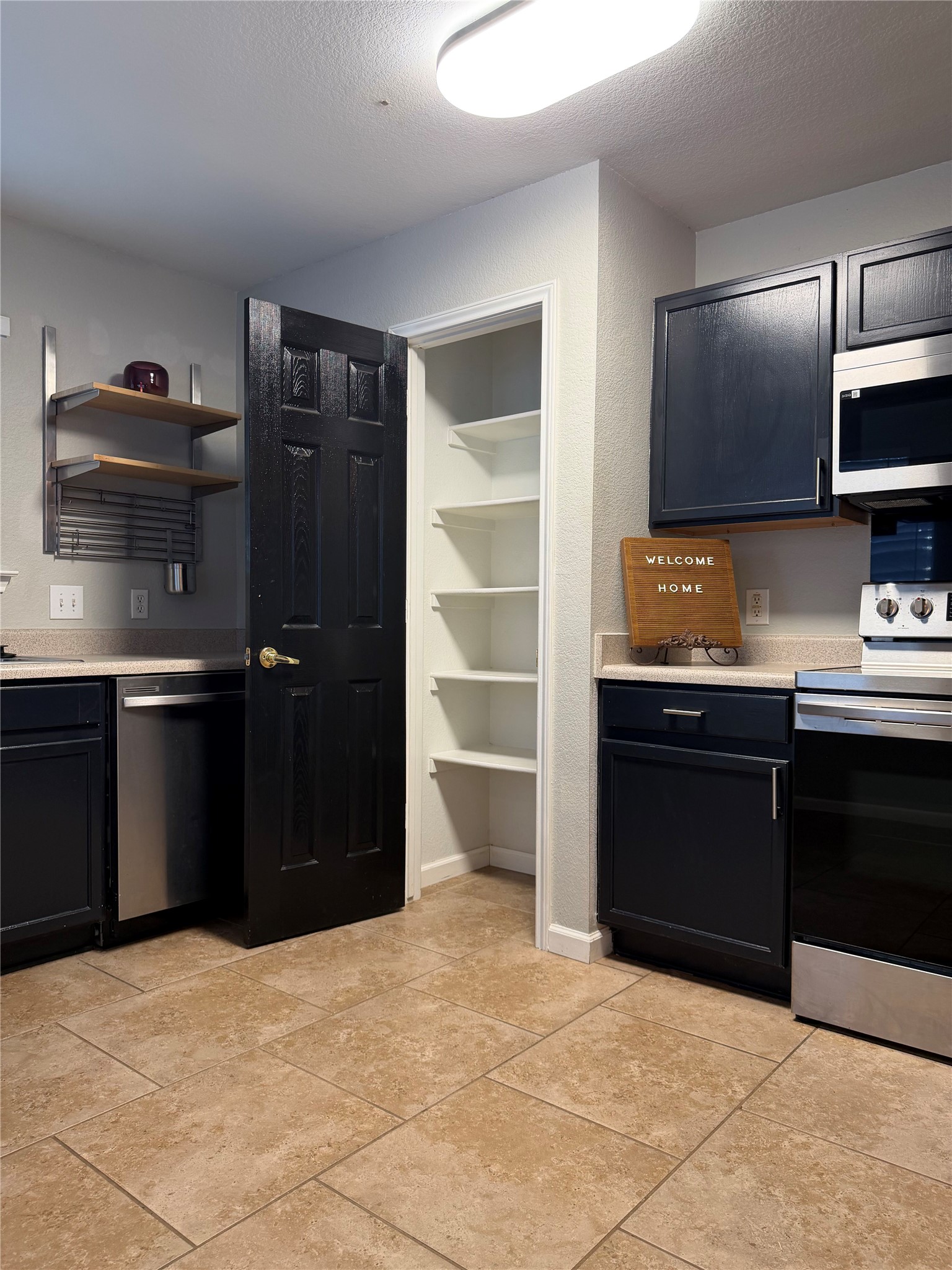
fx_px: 880
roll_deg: -1.3
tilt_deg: -1.6
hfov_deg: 56.8
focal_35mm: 24
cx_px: 476
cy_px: 635
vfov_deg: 71.6
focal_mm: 6.76
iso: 125
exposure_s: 1/60
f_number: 1.78
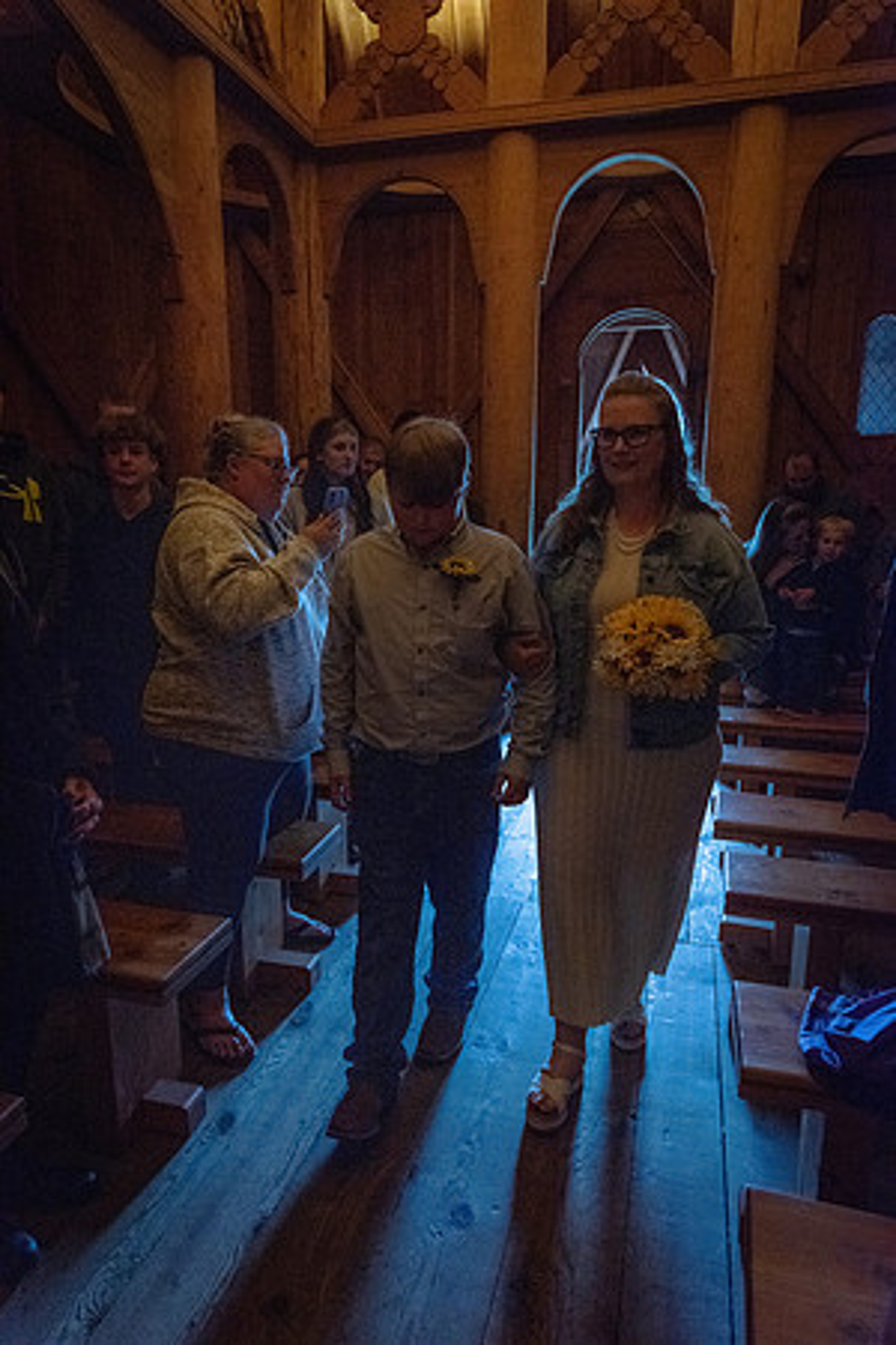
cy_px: 672
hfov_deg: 53.1
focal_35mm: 24
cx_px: 448
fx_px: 896
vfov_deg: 73.7
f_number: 4
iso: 5000
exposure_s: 1/125
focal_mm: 24
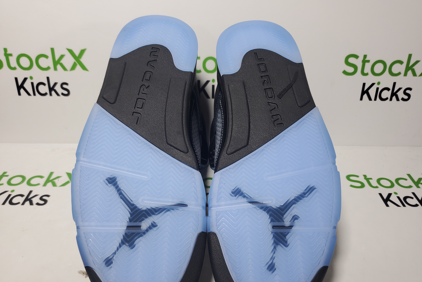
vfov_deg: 46.3
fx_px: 328
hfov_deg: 65.5
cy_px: 158
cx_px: 218
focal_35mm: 28
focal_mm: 4.3
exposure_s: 1/470
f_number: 1.5
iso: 50
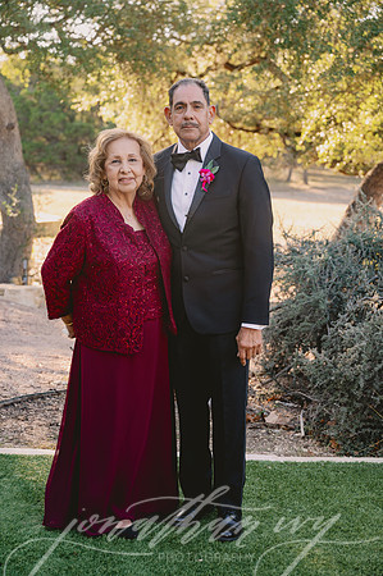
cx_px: 192
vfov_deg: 35.1
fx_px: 912
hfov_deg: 23.7
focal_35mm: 57
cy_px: 288
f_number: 3.5
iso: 100
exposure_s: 1/125
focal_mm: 57
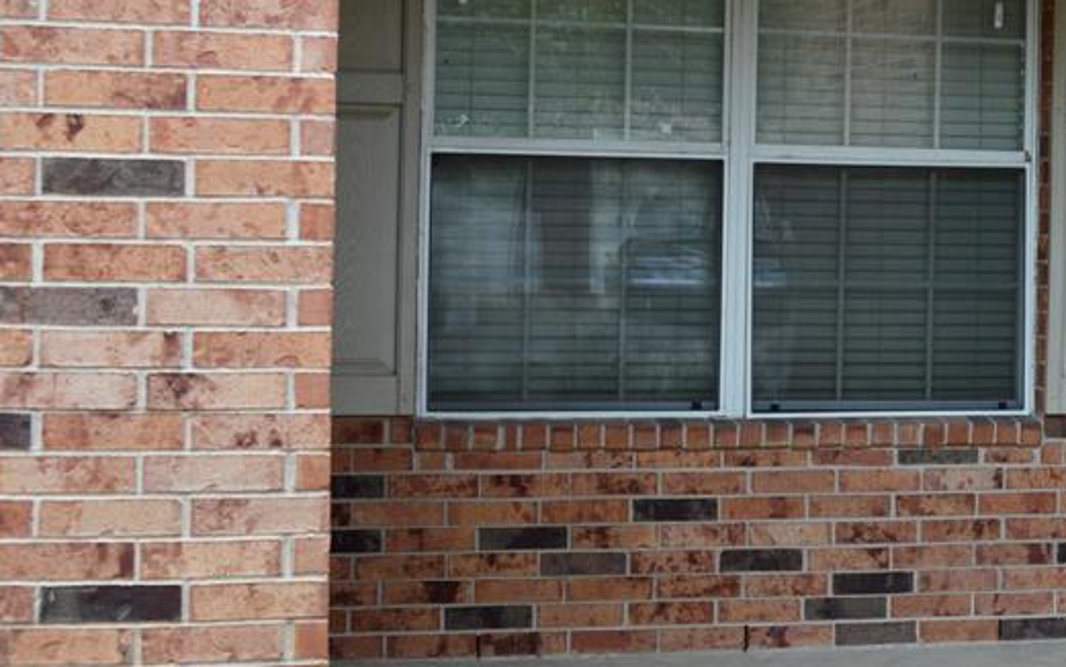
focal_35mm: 78
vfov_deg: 16.7
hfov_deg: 25.5
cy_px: 203
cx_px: 998
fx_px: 2267
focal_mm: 26
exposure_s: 1/125
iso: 250
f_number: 5.6
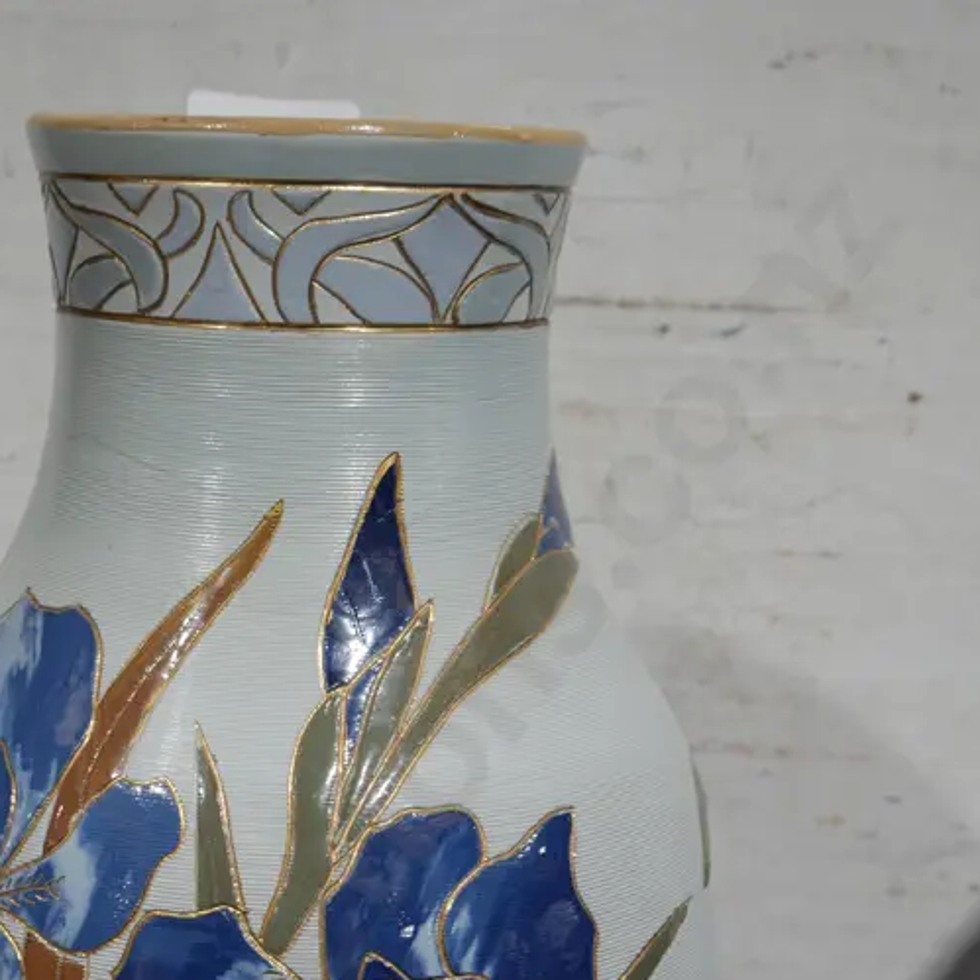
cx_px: 264
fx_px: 2210
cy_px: 1002
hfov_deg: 24.8
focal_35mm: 69
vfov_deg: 23.8
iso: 320
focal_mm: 19
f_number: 4.1
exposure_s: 1/60
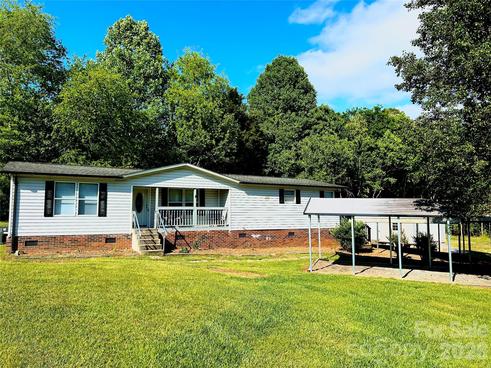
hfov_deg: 67.3
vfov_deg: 53.1
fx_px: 369
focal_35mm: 26
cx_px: 246
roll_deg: -0.3
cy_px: 184
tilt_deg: +5.2
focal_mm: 5.7
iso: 50
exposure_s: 1/3460
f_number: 1.5
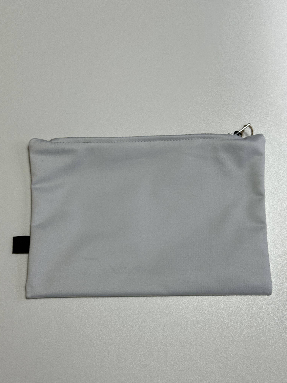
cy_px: 192
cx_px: 144
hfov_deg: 30.3
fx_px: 531
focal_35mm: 48
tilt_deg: -78.7
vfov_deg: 39.7
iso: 80
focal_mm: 6.76
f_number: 1.78
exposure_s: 1/368
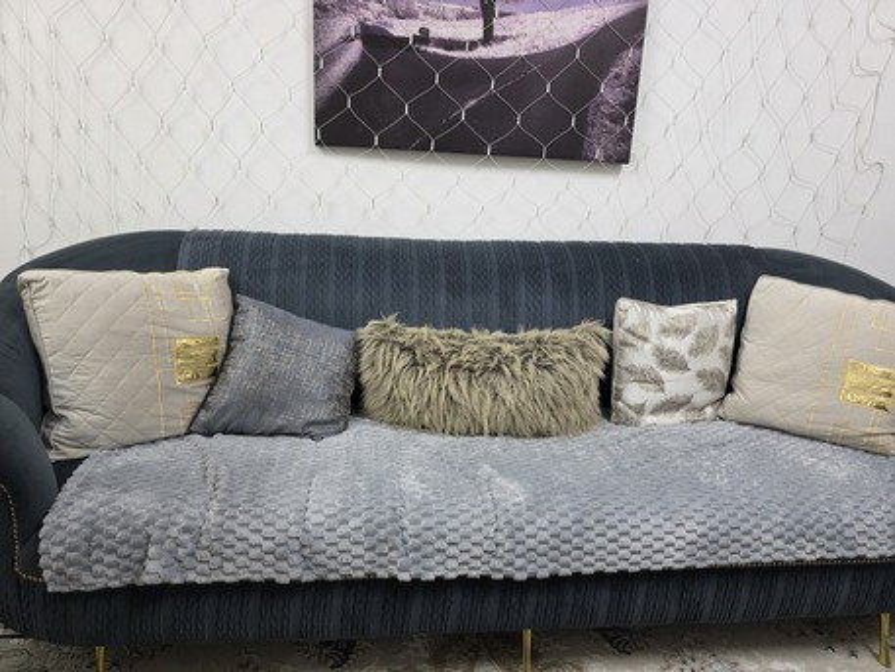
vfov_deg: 58.9
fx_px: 595
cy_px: 336
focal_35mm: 23
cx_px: 448
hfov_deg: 73.9
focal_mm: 6.3
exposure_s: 1/120
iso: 400
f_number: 1.7
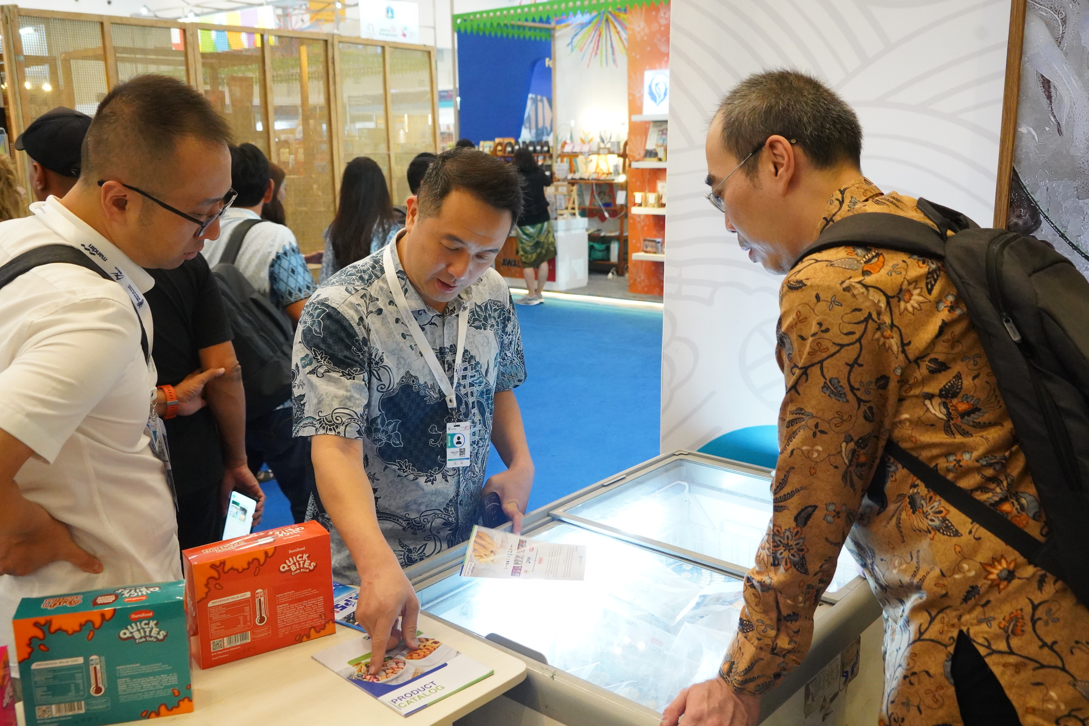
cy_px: 363
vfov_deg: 41.1
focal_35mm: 32
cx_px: 544
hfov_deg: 58.7
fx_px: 968
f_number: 5.6
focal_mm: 32
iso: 10000
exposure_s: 1/125
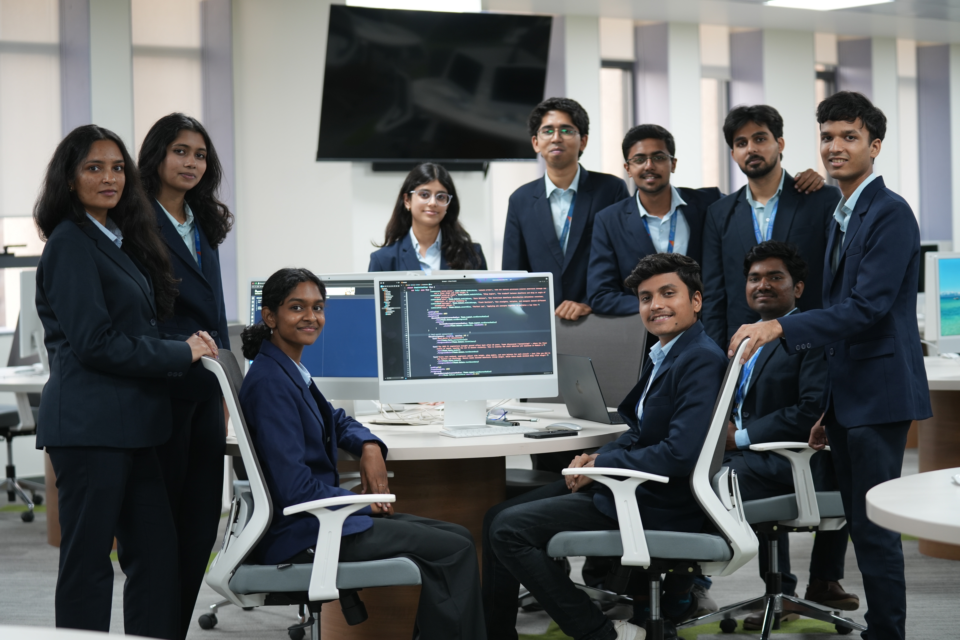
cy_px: 320
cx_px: 480
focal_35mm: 74
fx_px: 1973
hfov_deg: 27.3
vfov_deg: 18.4
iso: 400
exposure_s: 1/40
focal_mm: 74
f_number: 2.8
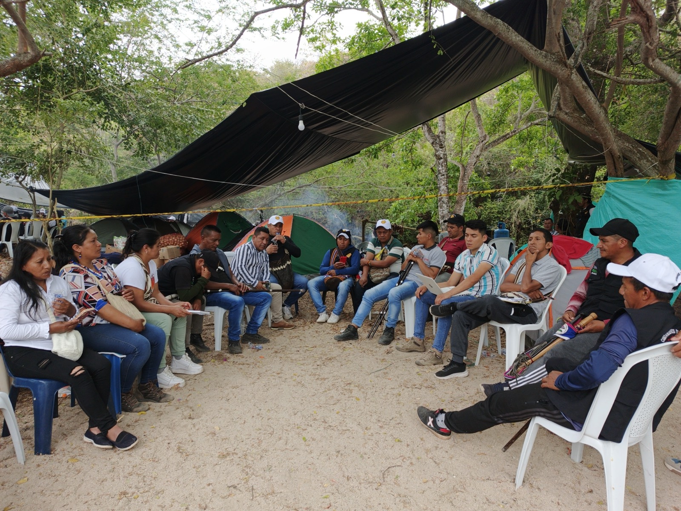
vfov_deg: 56.8
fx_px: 472
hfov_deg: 71.6
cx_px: 340
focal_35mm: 24
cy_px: 256
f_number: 1.89
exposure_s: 1/100
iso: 213
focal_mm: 5.89
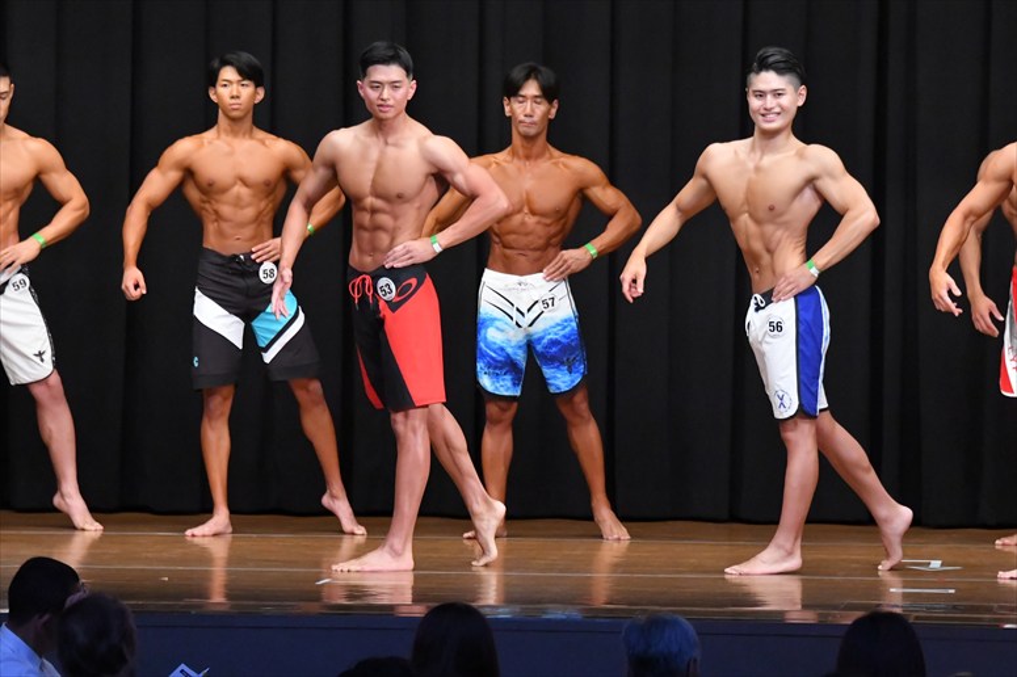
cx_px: 508
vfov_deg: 6.8
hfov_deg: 10.2
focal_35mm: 202
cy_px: 338
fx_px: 5704
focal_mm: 135
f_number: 5.6
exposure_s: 1/400
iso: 8000
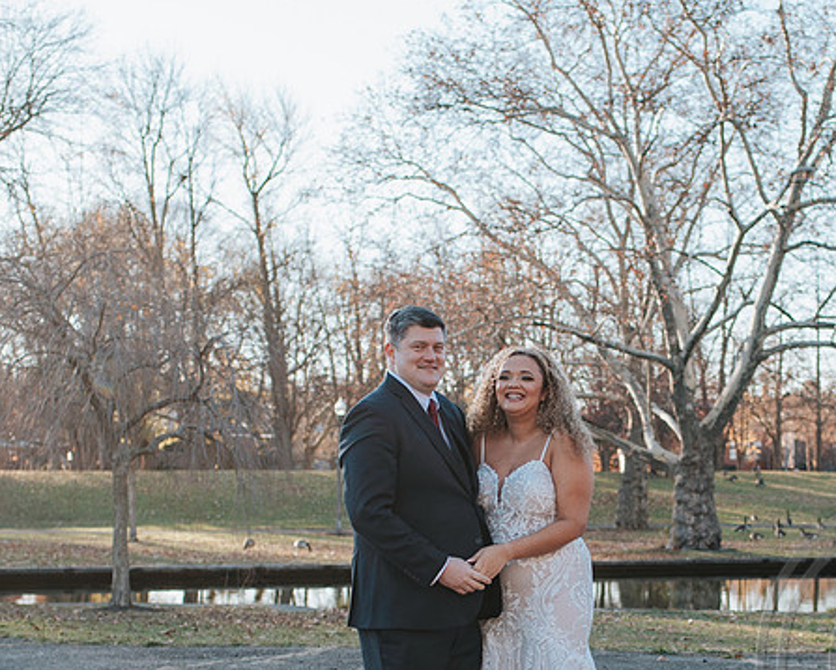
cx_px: 570
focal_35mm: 73
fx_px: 1807
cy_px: 600
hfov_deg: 25.9
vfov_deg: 20.6
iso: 180
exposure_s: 1/800
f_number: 2.8
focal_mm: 35
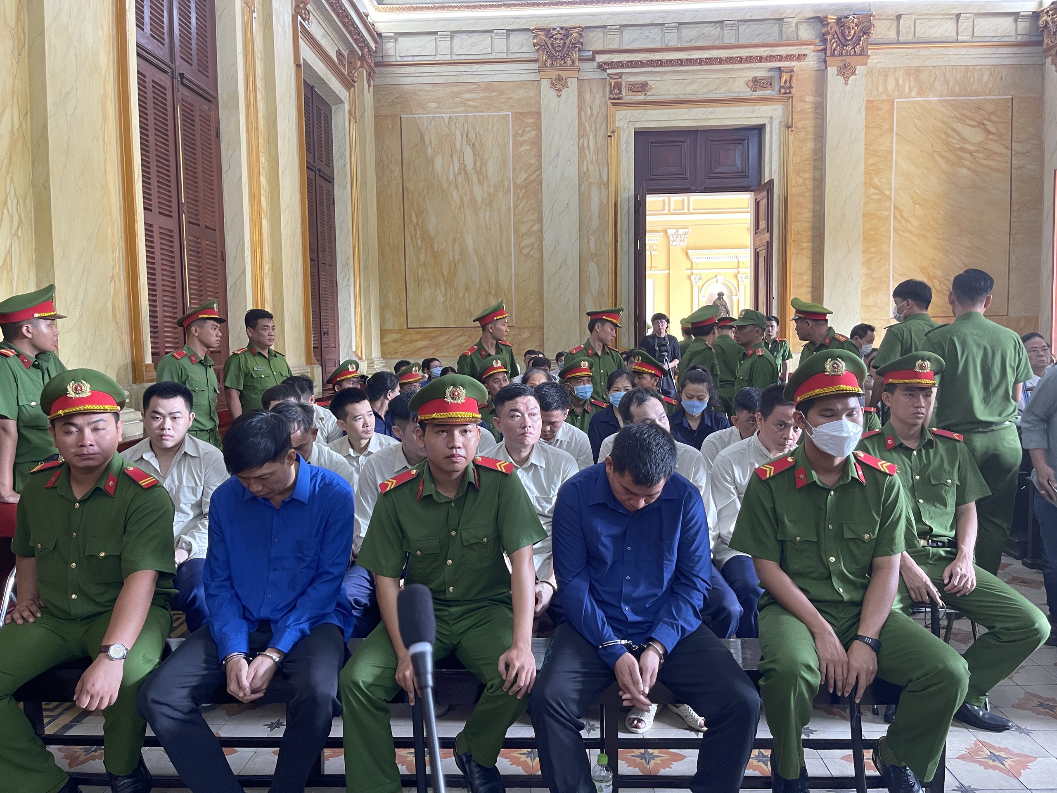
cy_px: 396
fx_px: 763
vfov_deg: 54.9
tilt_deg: -5.1
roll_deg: +0.9
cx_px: 528
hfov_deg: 69.4
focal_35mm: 25
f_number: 1.6
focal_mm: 5.1
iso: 250
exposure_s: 1/60
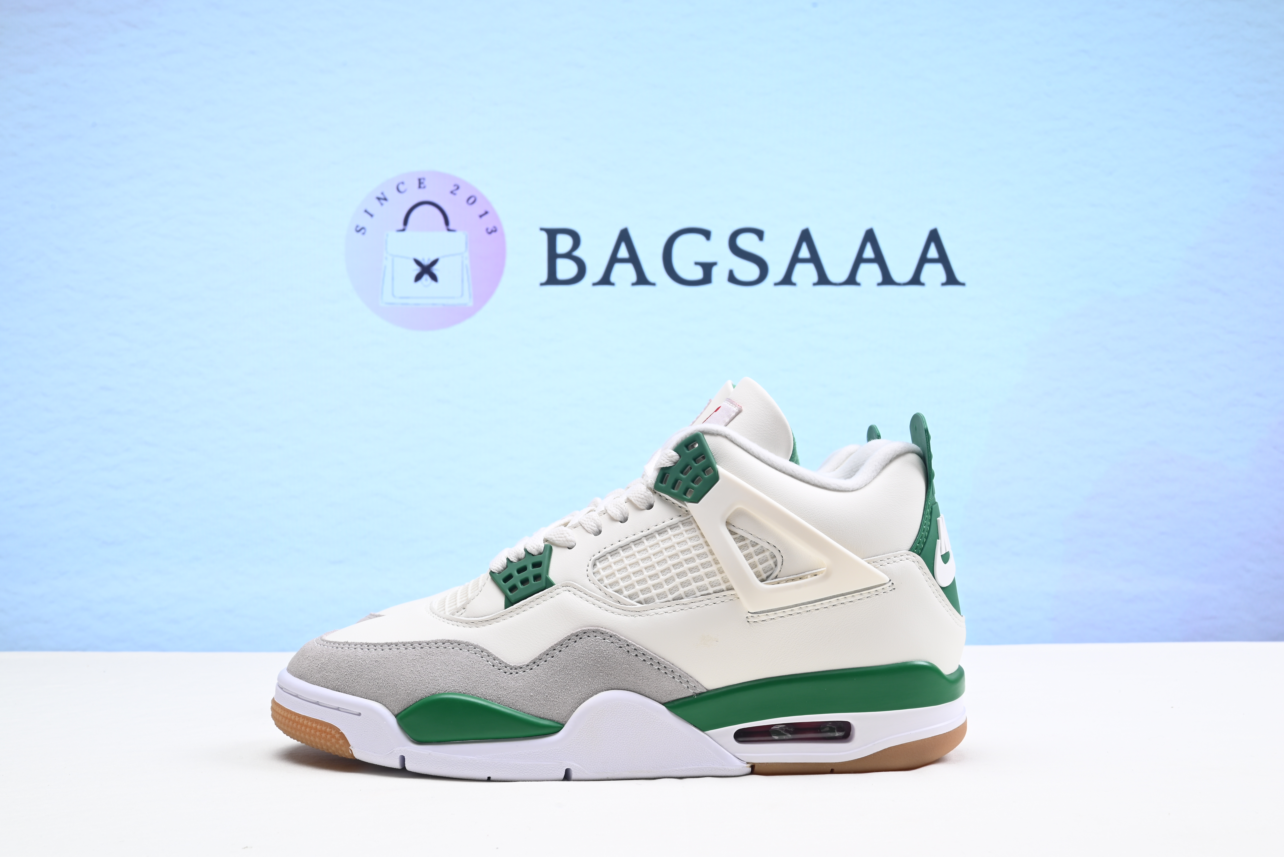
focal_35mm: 41
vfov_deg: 32.7
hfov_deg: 47.4
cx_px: 642
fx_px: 1463
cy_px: 428
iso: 100
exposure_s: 1/2
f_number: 16
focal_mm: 41
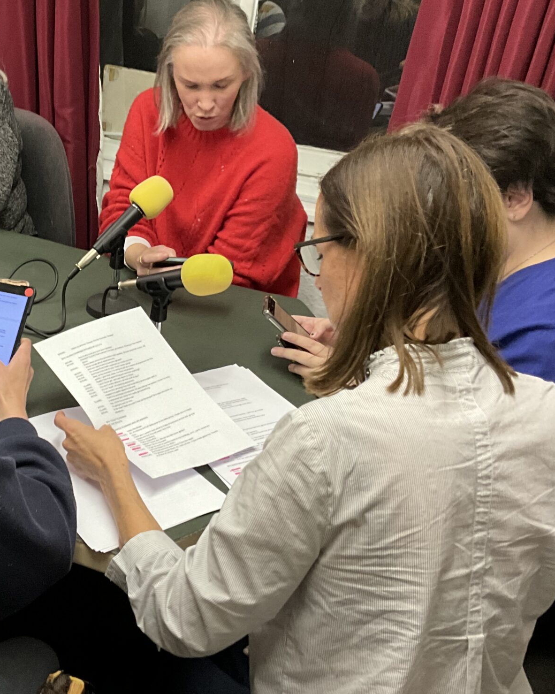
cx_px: 92
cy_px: 269
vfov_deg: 37.9
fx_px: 1006
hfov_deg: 29.9
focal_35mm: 49
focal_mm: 3
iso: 200
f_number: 1.8
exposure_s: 1/33
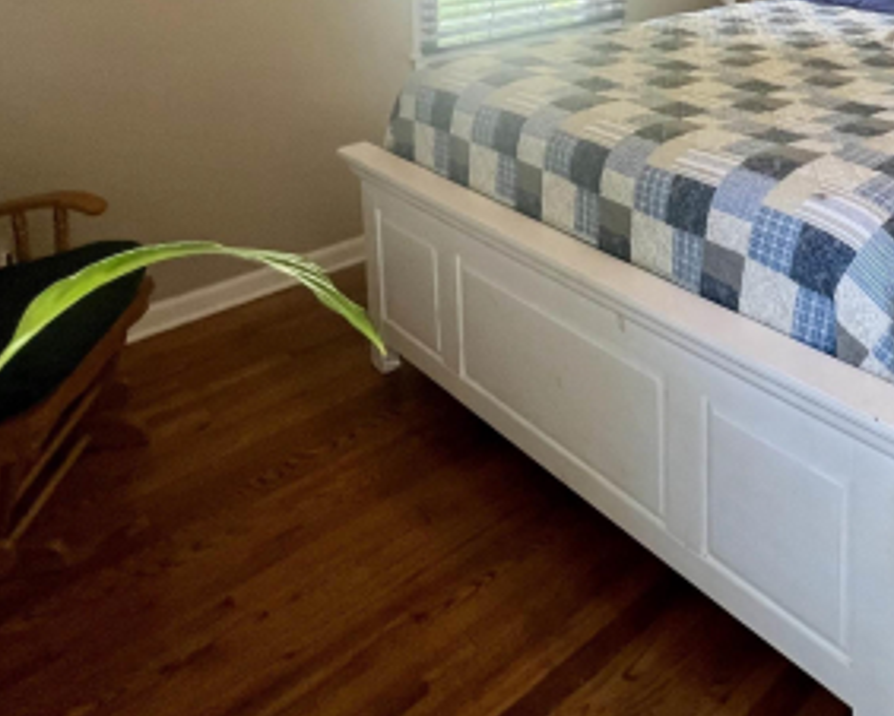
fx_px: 794
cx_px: 699
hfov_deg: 55.1
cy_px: -41
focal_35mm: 30
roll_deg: +1.2
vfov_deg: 40.7
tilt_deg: -6.7
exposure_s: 1/120
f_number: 1.8
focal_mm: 1.57
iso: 250
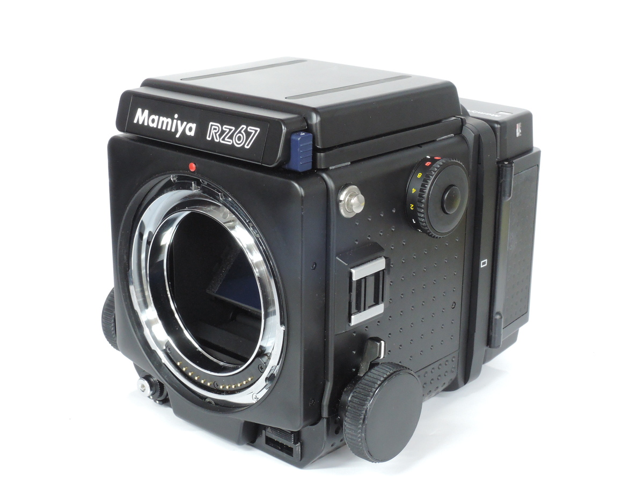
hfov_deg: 32.2
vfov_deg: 24.4
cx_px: 322
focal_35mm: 60
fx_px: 1116
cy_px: 242
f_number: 6.5
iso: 800
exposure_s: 1/13
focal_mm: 12.8
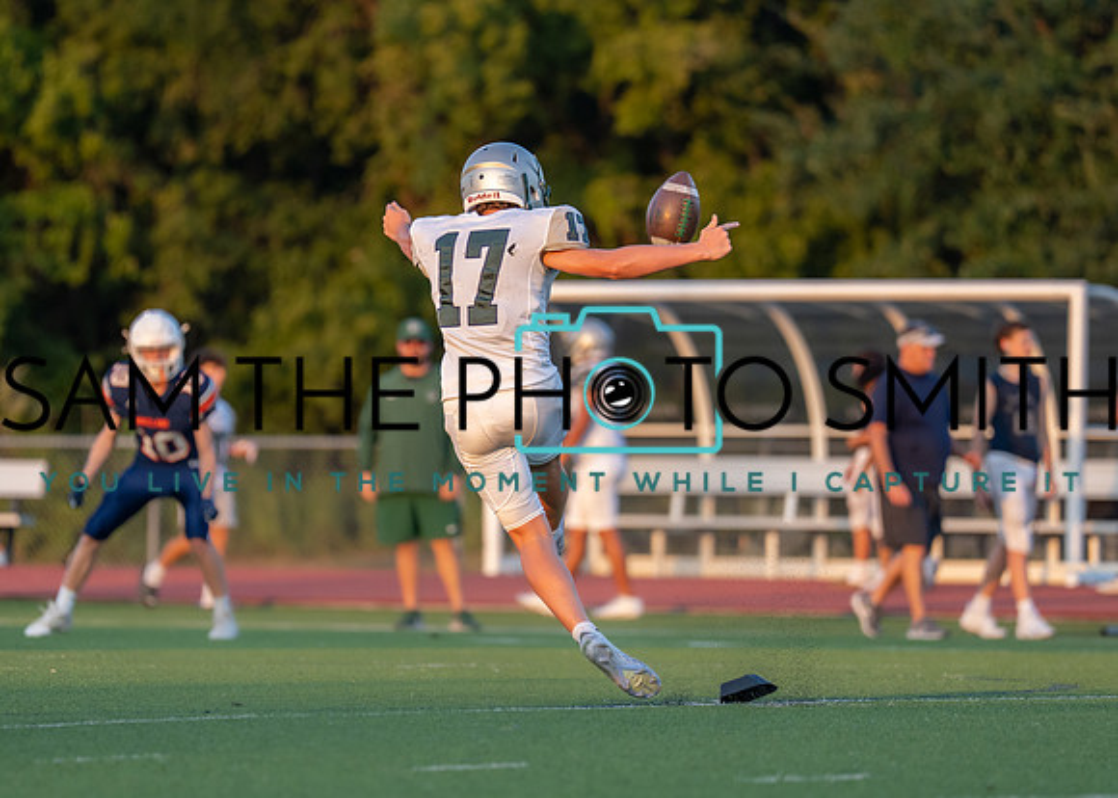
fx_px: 10696
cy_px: 391
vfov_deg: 4.3
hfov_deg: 6.0
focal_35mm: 337
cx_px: 505
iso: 800
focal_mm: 200
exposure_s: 1/1250
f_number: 2.8
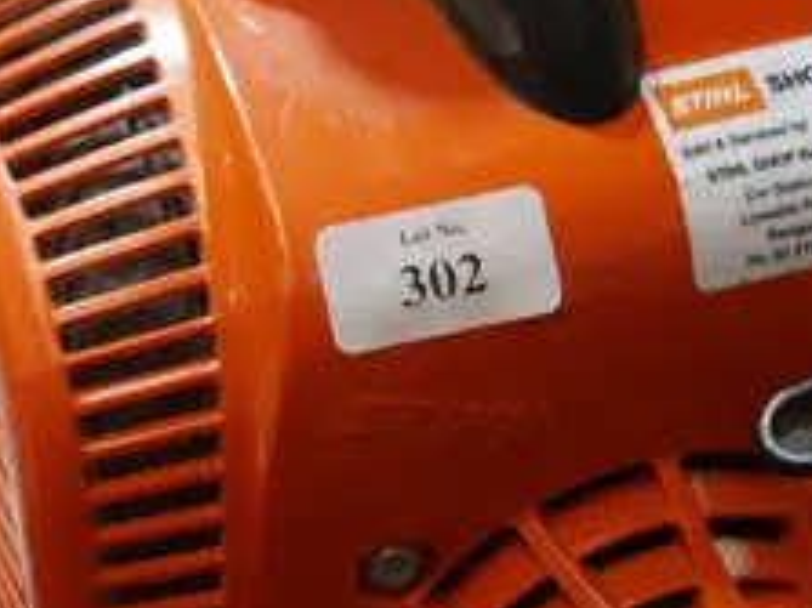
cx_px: -66
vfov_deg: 10.0
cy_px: 53
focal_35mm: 147
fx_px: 3446
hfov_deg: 13.2
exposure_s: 1/60
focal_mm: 16
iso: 200
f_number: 3.6
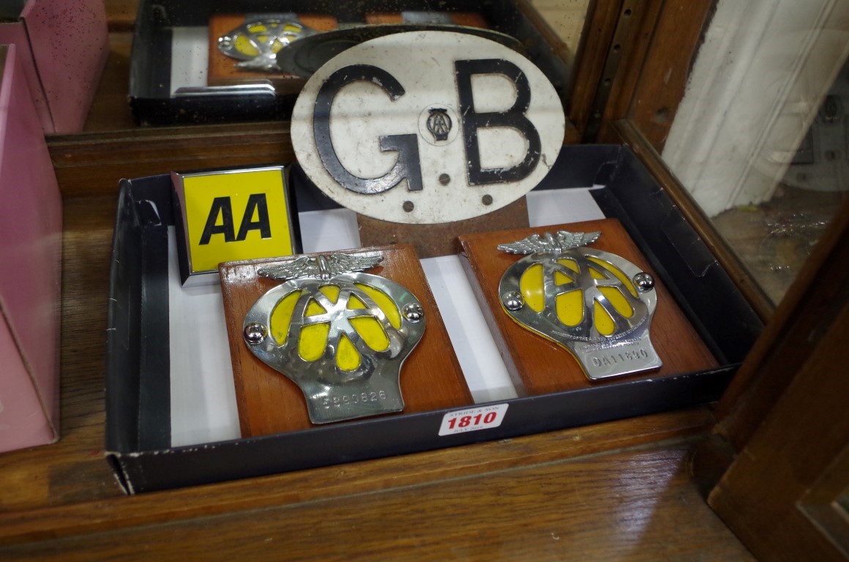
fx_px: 729
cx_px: 424
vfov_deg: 42.1
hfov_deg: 60.4
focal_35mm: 31
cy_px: 281
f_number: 5
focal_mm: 21.25
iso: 1600
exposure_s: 1/50
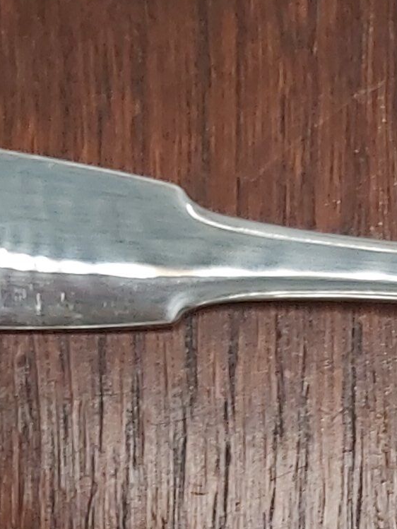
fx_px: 2140
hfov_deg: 10.1
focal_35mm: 140
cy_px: 826
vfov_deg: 13.2
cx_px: 670
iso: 100
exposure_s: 1/50
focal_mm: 3.92
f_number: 1.7
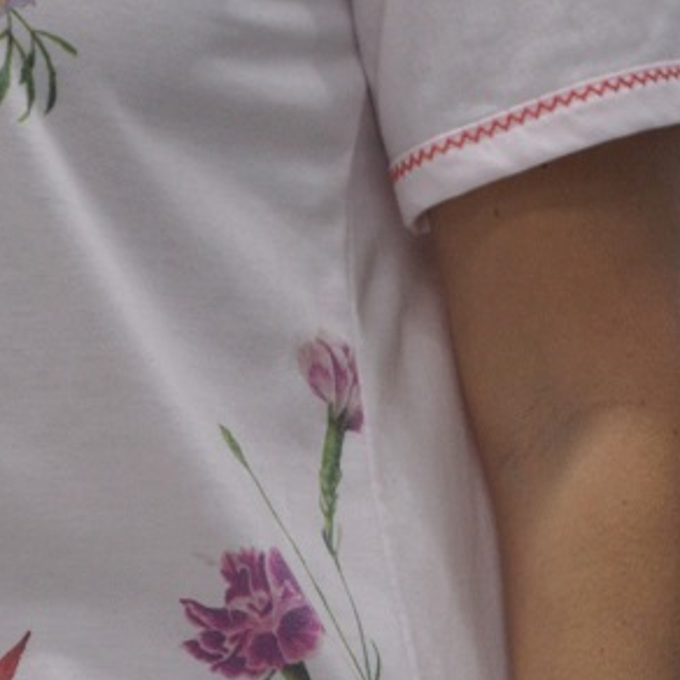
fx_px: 5534
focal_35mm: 249
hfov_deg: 7.0
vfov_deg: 7.0
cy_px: 163
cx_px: 58
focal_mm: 38
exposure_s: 1/30
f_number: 5
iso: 100
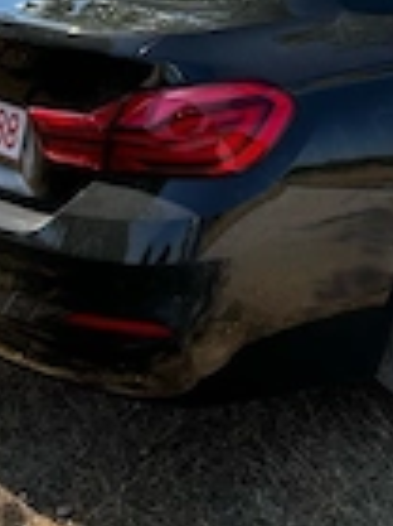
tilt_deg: -6.0
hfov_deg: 19.2
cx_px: 374
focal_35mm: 75
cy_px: -72
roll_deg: -0.1
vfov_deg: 24.1
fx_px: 1137
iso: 50
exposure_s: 1/1645
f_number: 1.5
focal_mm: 5.7
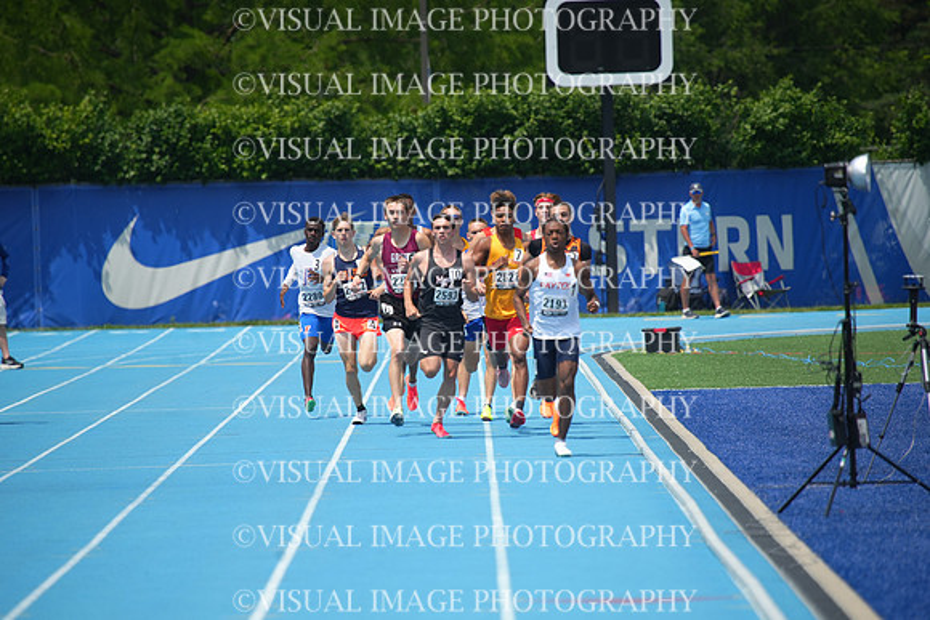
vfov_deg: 3.4
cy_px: 310
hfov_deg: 5.2
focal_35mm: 400
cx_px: 465
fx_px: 10335
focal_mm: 400
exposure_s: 1/2000
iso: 400
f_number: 5.6
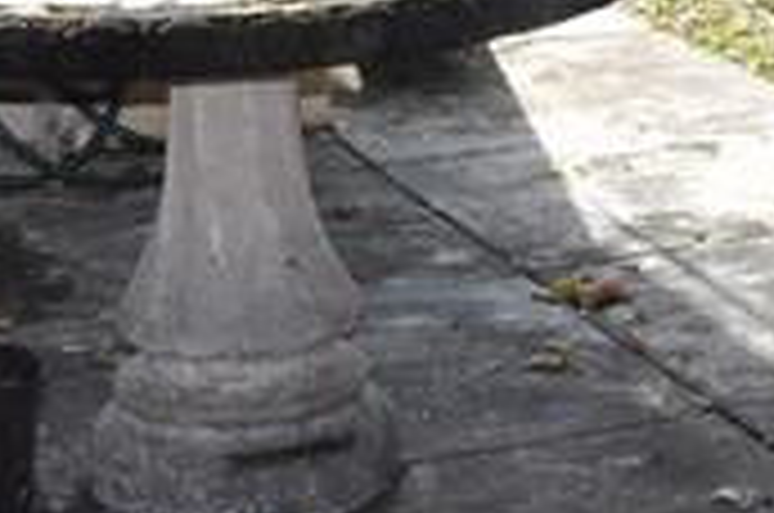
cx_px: 1251
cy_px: -544
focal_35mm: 171
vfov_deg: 7.6
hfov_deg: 11.4
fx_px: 3670
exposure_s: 1/200
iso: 200
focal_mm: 18
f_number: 8
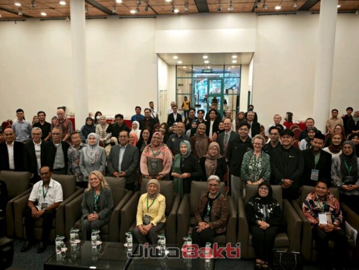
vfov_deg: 45.4
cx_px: 180
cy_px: 135
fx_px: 321
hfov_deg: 58.4
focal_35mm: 31
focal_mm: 6.83
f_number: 2
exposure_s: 1/244
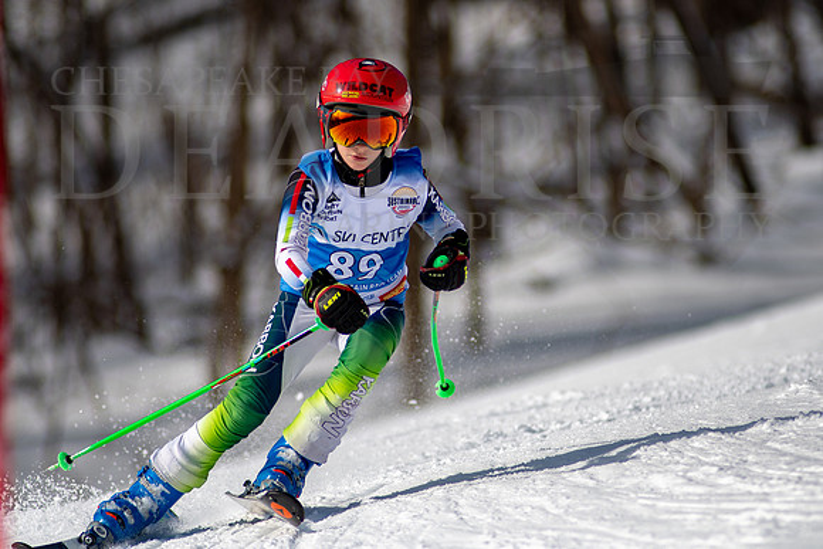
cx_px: 466
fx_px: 11645
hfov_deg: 4.0
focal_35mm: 509
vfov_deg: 2.7
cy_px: 238
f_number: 2.8
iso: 100
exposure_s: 1/6400
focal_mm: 300
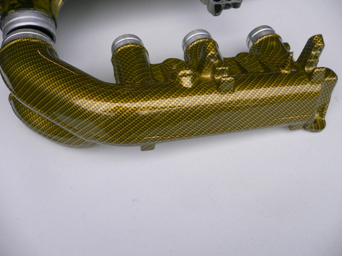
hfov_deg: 52.6
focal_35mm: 35
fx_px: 346
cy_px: 128
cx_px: 171
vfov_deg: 40.7
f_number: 2.8
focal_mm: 5.8
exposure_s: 1/60
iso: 100
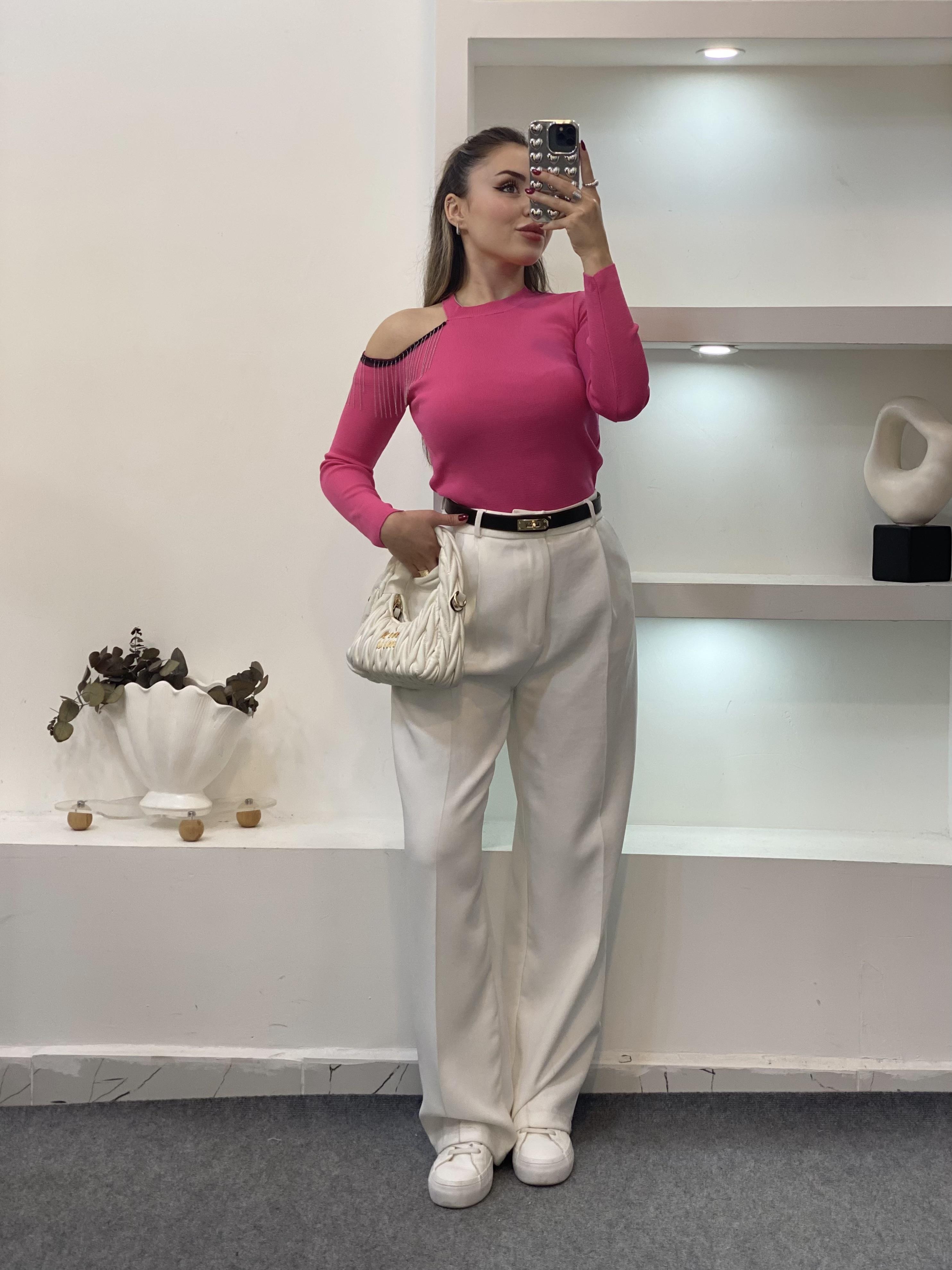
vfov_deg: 36.8
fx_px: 1907
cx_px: 476
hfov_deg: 28.0
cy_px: 635
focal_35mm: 52
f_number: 2
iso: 64
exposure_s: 1/100
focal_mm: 6
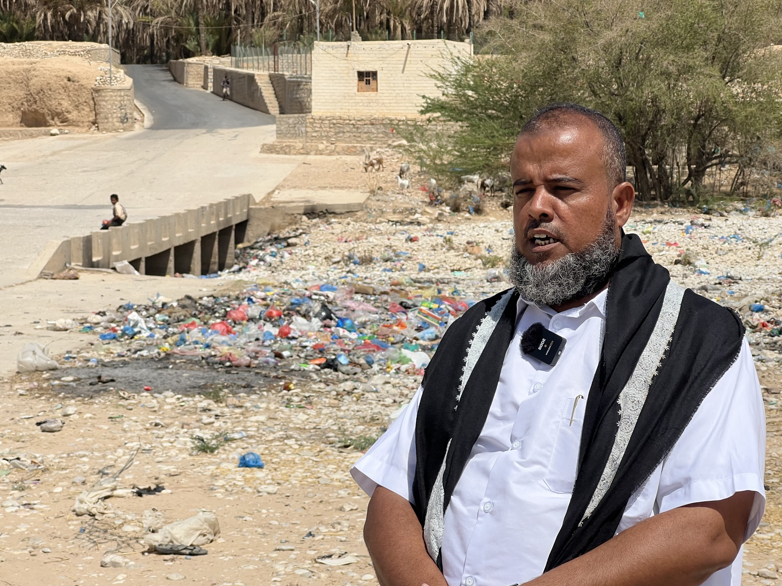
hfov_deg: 23.8
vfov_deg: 18.0
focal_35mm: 82
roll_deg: -0.1
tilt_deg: -4.5
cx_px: 406
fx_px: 1853
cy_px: 305
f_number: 2.8
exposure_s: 1/1393
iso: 32
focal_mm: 9
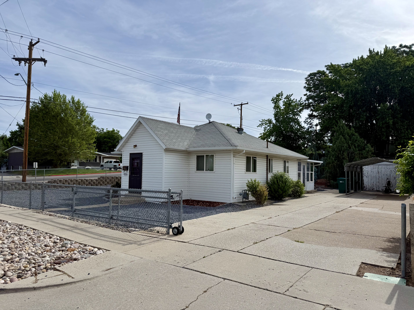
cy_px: 155
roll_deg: -0.1
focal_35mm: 24
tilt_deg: +4.6
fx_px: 287
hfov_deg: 71.6
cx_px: 207
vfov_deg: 56.8
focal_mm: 6.76
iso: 80
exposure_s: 1/9091
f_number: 1.78
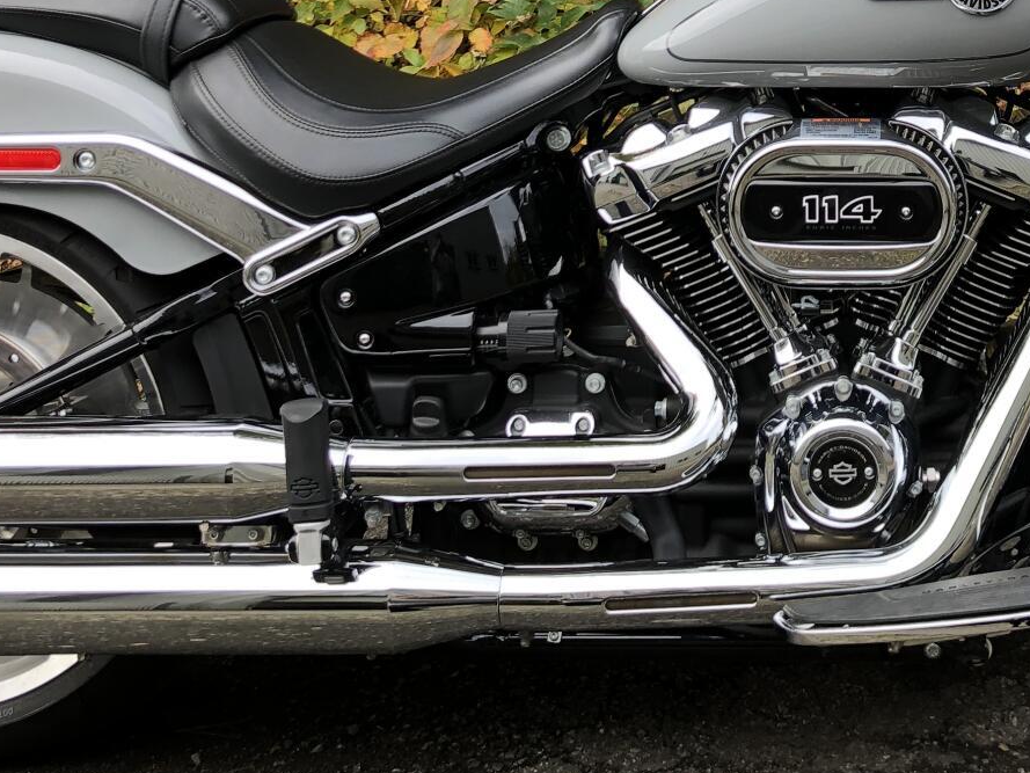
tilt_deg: -5.9
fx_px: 1875
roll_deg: +3.0
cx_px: 792
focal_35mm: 63
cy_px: -85
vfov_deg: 22.0
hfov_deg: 30.1
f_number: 1.8
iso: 20
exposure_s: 1/193
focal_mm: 4
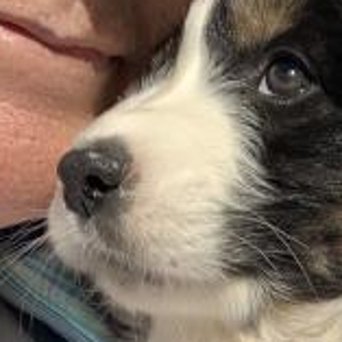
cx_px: 329
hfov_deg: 15.9
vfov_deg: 15.6
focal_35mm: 108
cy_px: 399
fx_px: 1207
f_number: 2.2
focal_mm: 2.87
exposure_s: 1/1155
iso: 16
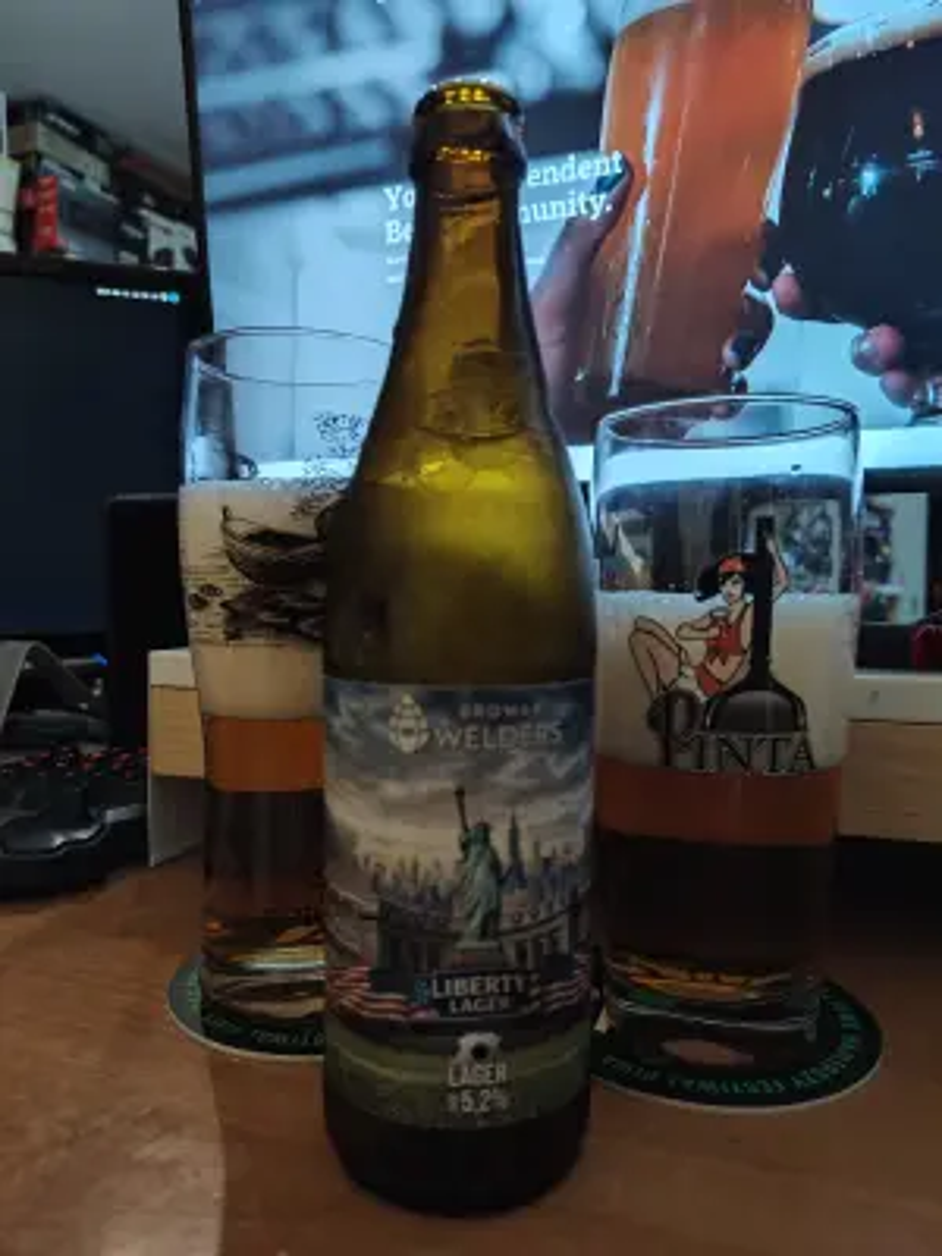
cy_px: 628
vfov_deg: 73.9
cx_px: 471
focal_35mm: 23
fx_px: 835
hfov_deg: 58.9
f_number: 1.88
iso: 313
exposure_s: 1/12
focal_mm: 5.56
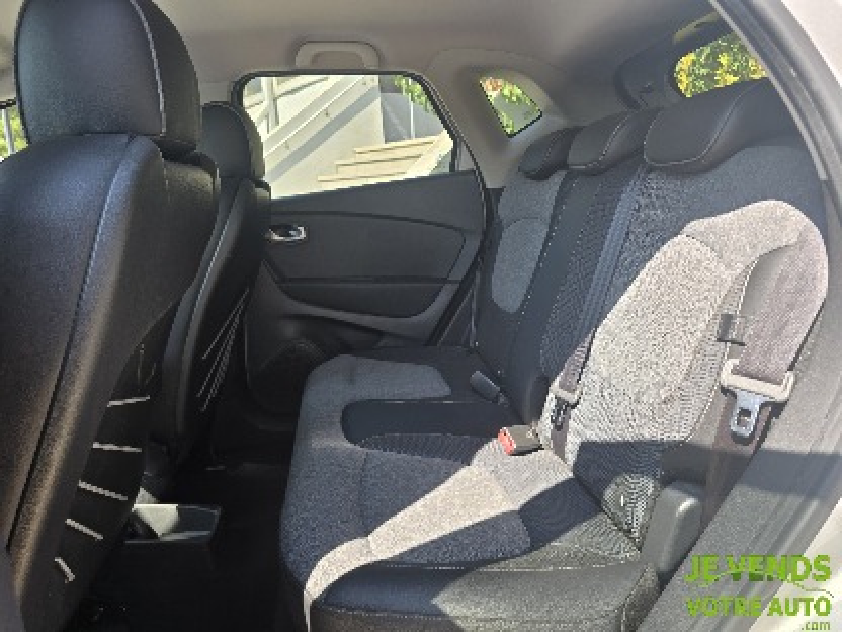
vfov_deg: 58.9
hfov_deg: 73.9
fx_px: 559
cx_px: 421
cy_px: 316
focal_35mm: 23
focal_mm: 6.3
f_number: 1.7
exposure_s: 1/180
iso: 20
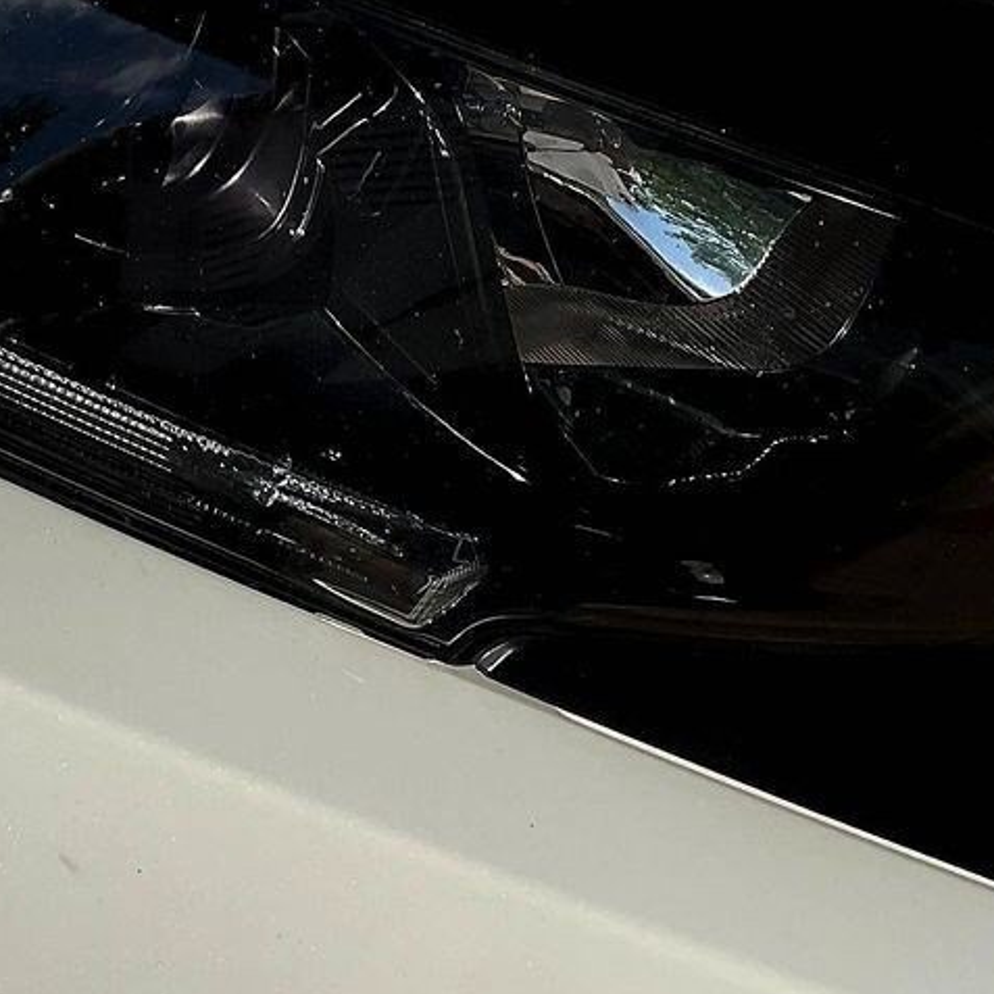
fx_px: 2794
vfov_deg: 19.7
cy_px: 44
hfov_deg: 19.8
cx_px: 92
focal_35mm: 86
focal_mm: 3
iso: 20
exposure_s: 1/5814
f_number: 1.8
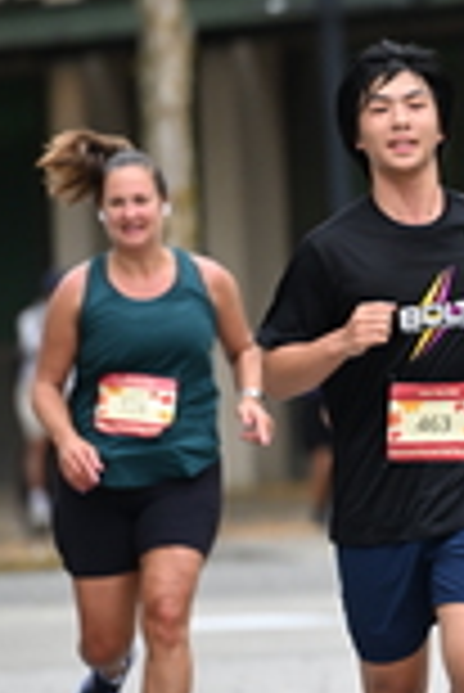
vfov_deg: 2.9
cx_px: 746
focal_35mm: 713
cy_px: 302
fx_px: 13753
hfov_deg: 1.9
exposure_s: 1/2000
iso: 640
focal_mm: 200
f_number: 2.8
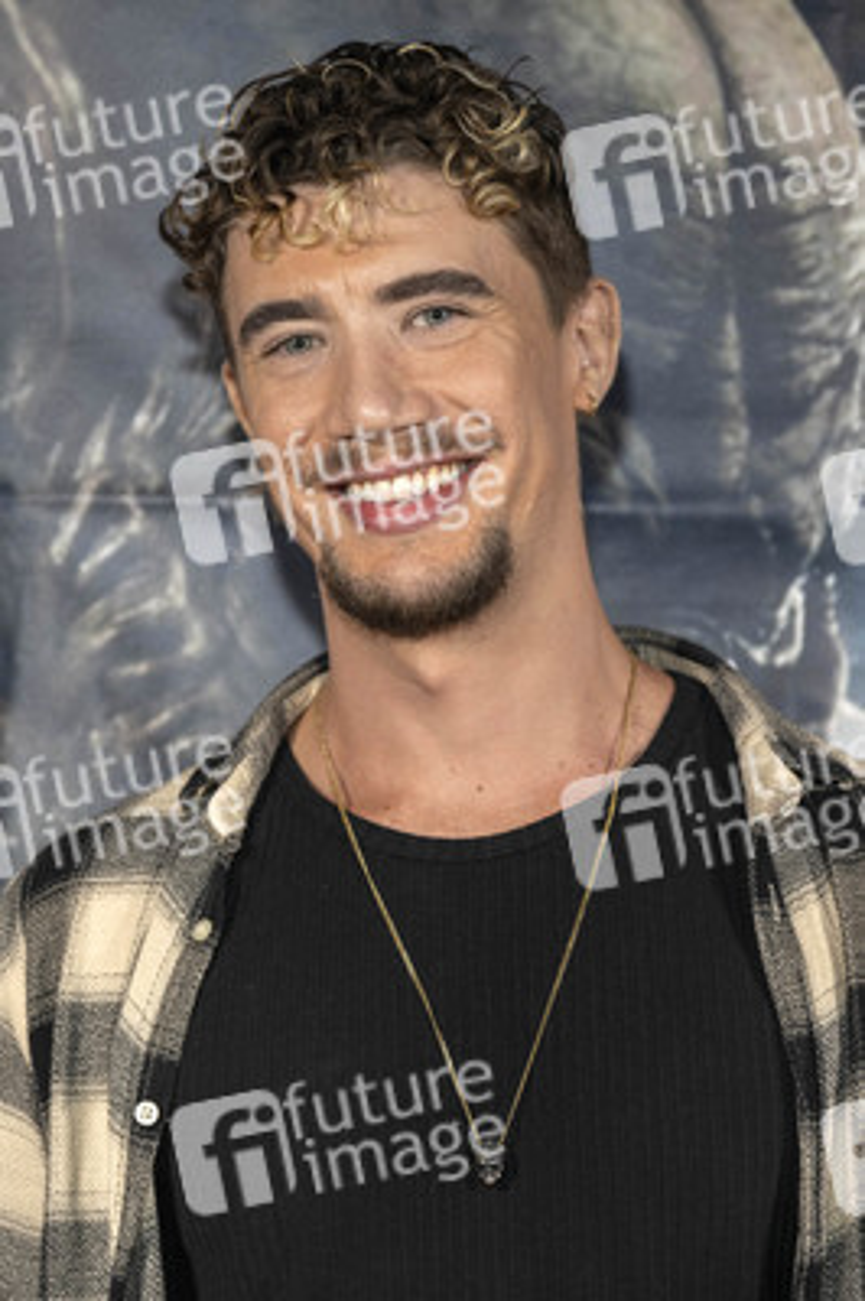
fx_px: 3394
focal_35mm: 94
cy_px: 650
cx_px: 432
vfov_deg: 21.7
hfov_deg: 14.5
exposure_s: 1/200
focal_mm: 94
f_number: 5.6
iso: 800
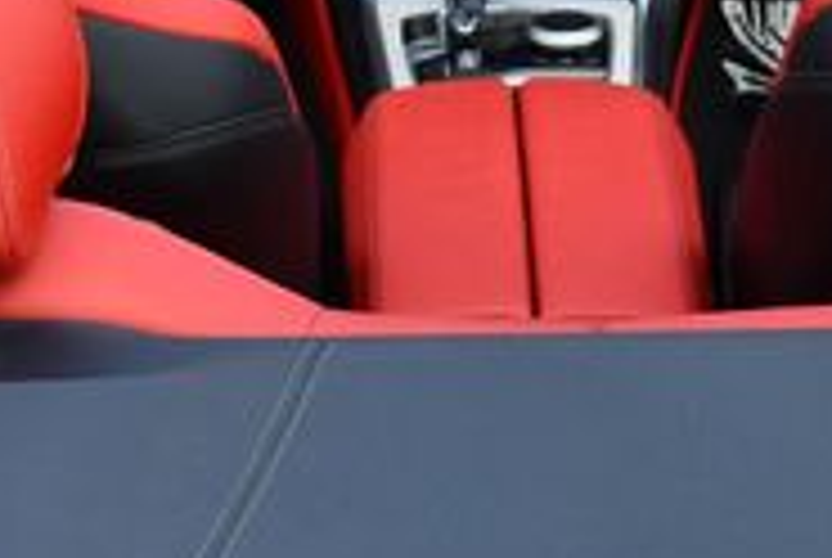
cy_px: -364
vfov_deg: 8.8
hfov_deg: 13.5
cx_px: 495
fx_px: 3518
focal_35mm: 152
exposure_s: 1/250
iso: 250
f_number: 5.6
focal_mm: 22
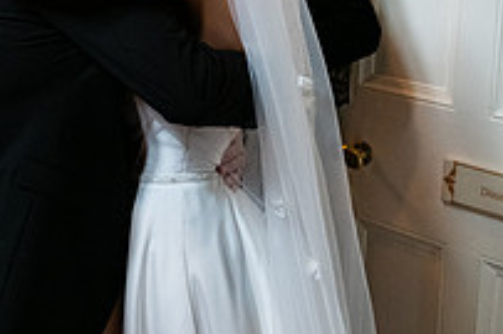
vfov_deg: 16.8
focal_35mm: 80
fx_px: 1117
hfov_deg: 25.2
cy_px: 26
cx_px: 161
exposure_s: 1/160
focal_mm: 28
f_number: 3.5
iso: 1600
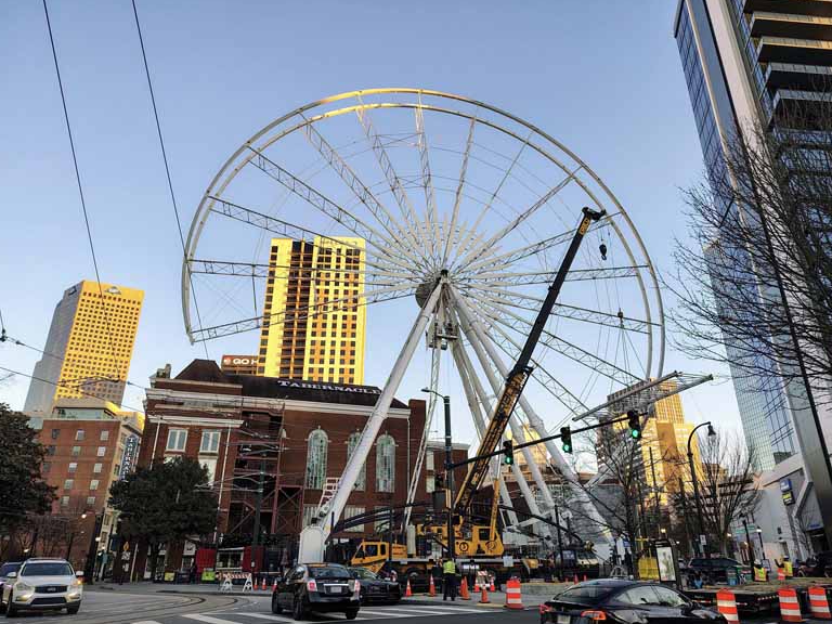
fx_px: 601
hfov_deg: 69.4
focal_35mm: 25
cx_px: 425
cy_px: 321
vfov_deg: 54.9
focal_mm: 5.56
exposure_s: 1/210
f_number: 1.8
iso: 100
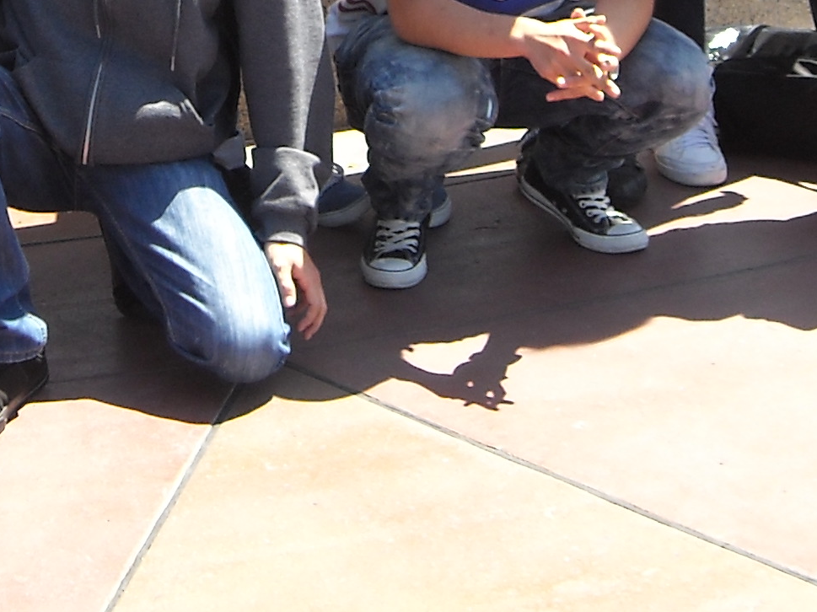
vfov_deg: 12.8
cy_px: -223
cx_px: 165
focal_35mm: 111
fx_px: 2619
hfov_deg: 17.6
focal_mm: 5.7
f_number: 2.8
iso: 64
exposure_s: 1/284
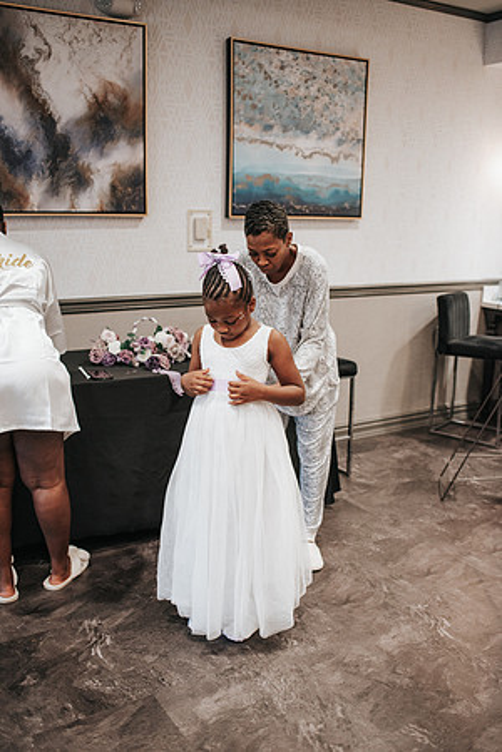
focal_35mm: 35
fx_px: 732
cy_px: 376
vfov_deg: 54.4
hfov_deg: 37.9
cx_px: 251
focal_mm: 35
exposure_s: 1/640
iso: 1000
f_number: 2.2
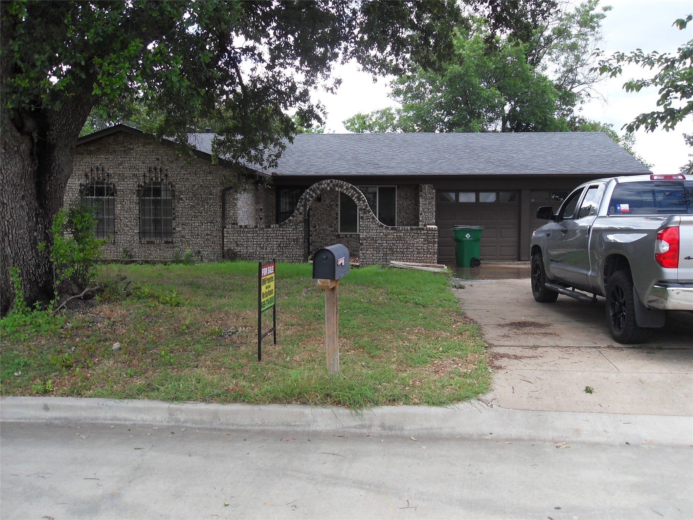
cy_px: 260
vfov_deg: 40.7
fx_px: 701
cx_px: 346
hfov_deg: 52.6
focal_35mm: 35
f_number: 3.5
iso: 80
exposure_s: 1/250
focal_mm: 6.3
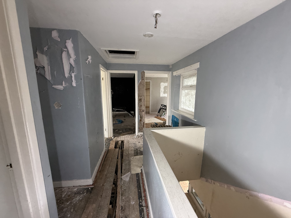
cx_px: 146
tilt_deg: -7.6
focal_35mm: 14
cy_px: 109
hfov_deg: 102.1
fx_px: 118
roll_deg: +0.9
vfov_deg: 85.7
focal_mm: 2.22
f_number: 2.2
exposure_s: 1/98
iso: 320
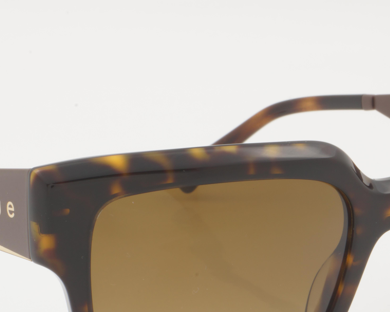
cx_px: 222
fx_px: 1651
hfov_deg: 13.5
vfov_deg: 10.8
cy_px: 254
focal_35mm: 143
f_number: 32
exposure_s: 1/2
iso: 100
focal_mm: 50
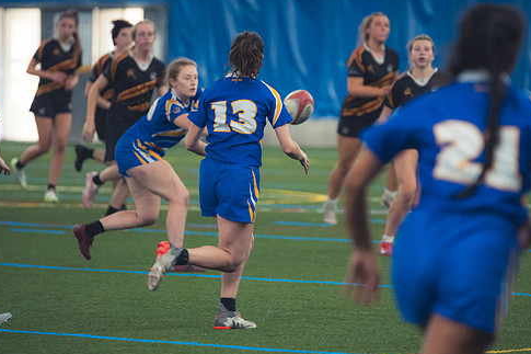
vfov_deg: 3.8
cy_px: 196
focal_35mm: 359
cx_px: 268
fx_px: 5293
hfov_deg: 5.7
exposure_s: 1/320
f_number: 2.8
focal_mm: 200
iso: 2800
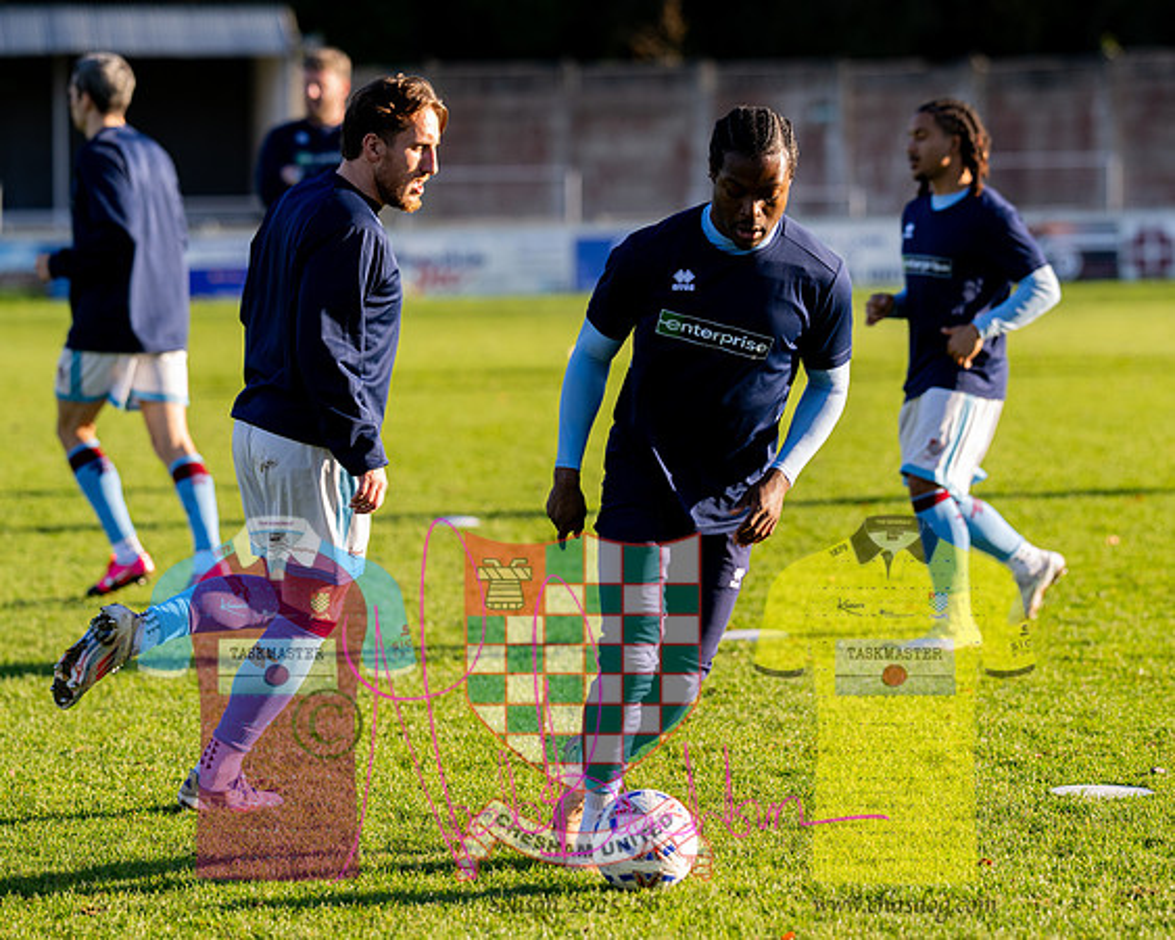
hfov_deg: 11.4
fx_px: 5888
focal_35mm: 169
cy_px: 491
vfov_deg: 9.1
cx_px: 593
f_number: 2.8
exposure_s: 1/2500
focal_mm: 135
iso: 400
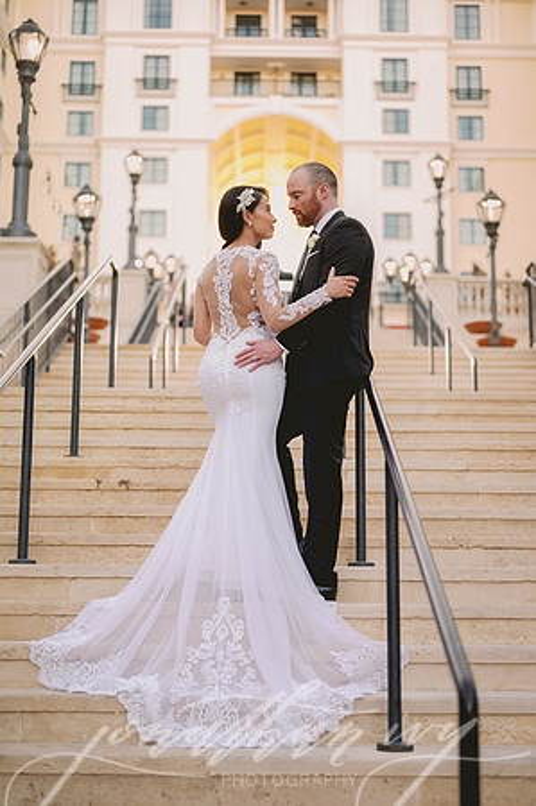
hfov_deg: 26.9
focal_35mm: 50
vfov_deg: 39.6
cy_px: 403
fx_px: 1119
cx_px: 268
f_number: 2
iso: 50
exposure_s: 1/125
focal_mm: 50
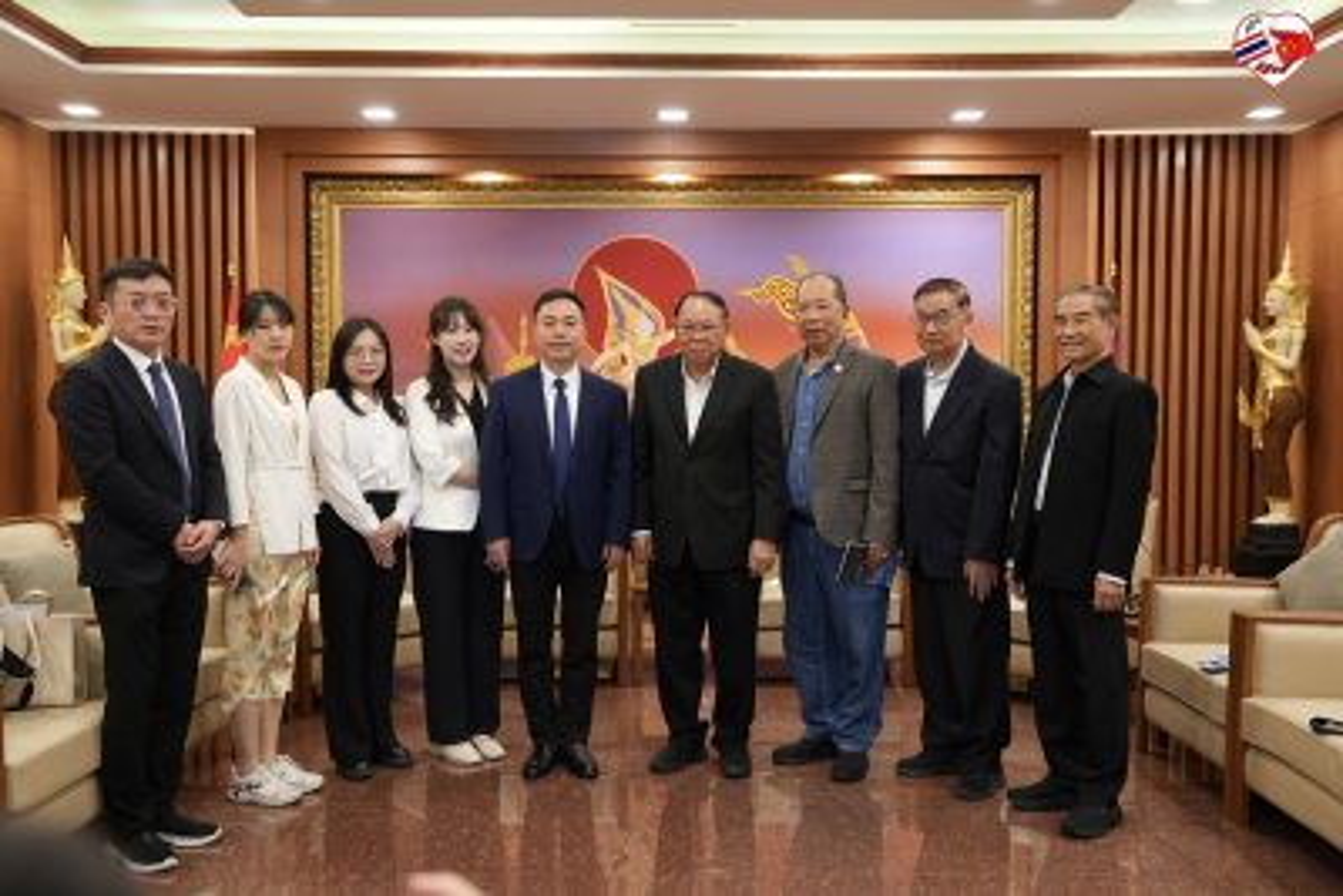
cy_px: 448
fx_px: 1306
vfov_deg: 37.9
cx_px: 672
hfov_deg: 54.4
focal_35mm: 35
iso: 500
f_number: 2.8
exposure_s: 1/40
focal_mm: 35
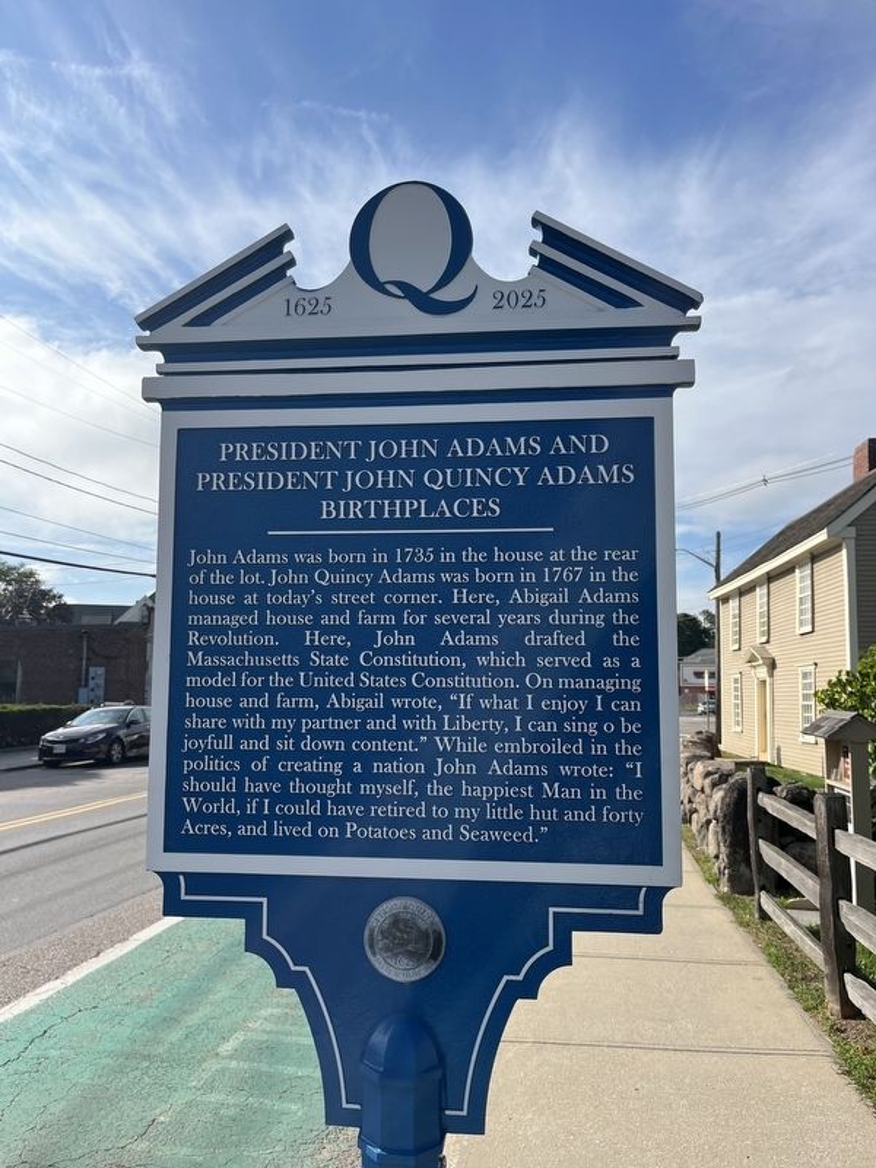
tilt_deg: +4.5
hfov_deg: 53.1
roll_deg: -0.5
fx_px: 877
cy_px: 584
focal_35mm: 26
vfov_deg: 67.3
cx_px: 438
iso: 50
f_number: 1.6
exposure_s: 1/4149
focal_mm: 5.1
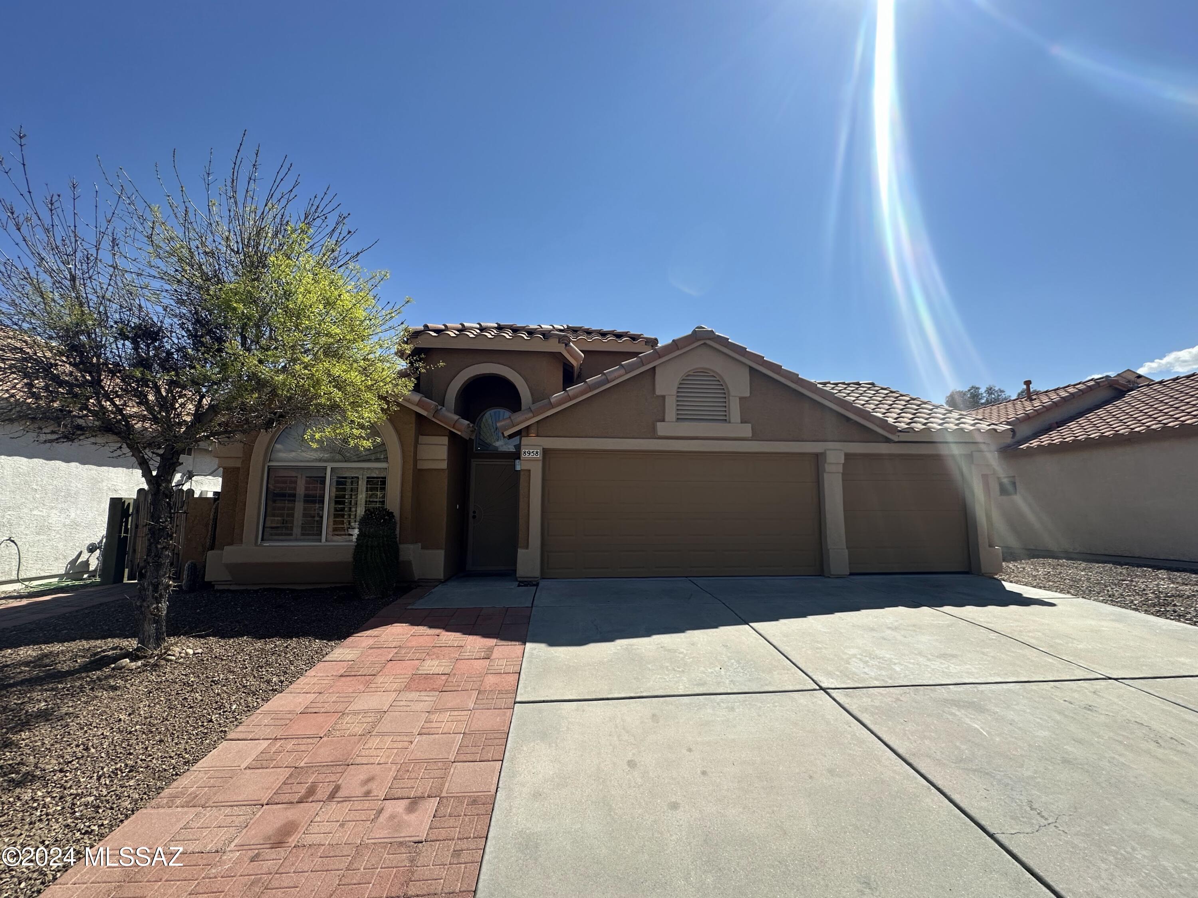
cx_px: 599
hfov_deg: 102.1
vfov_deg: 85.7
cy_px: 449
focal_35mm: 14
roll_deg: -0.2
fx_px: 485
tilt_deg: +7.6
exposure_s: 1/1795
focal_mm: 2.22
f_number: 2.2
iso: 50
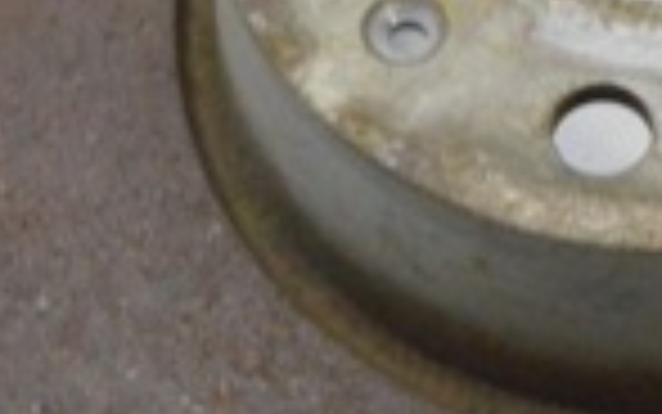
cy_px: -16
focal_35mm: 153
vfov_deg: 8.5
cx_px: 716
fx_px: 2765
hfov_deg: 13.4
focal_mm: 23
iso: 6400
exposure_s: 1/20
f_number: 20
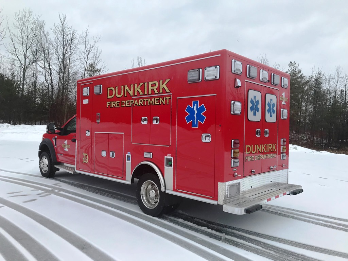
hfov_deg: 63.4
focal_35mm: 28
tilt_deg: +2.1
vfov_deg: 49.7
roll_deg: -3.5
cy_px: 130
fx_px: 281
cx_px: 174
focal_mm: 3.99
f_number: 1.8
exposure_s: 1/694
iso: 20
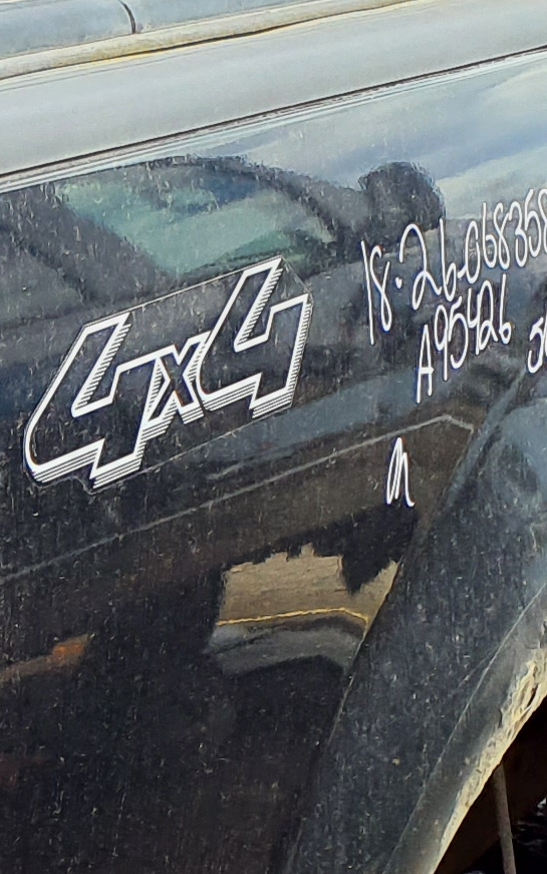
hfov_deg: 8.8
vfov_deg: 15.2
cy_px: 894
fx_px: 3219
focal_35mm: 135
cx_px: -753
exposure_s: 1/612
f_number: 1.9
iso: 40
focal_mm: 3.58
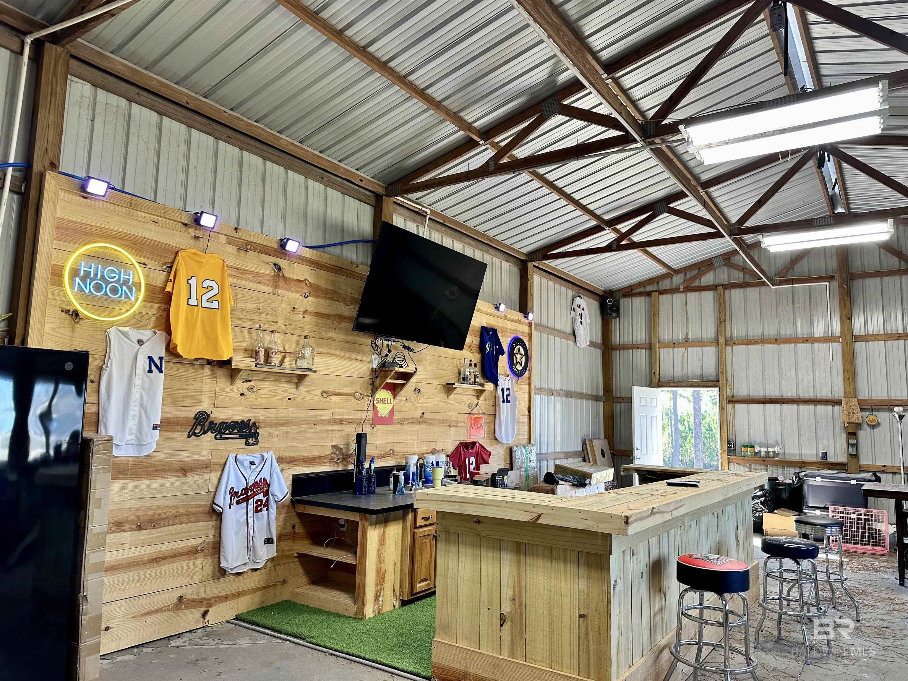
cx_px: 454
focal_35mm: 24
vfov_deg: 56.8
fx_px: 630
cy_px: 340
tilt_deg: +7.4
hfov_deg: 71.6
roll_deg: -1.4
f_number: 1.78
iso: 125
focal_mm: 6.86
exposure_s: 1/120
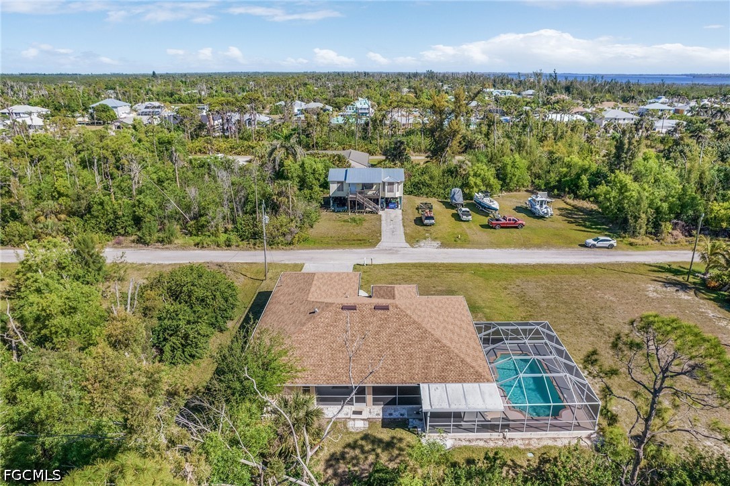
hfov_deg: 78.6
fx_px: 446
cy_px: 243
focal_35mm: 22
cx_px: 365
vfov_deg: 57.2
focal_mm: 8.38
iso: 110
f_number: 2.8
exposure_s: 1/2000
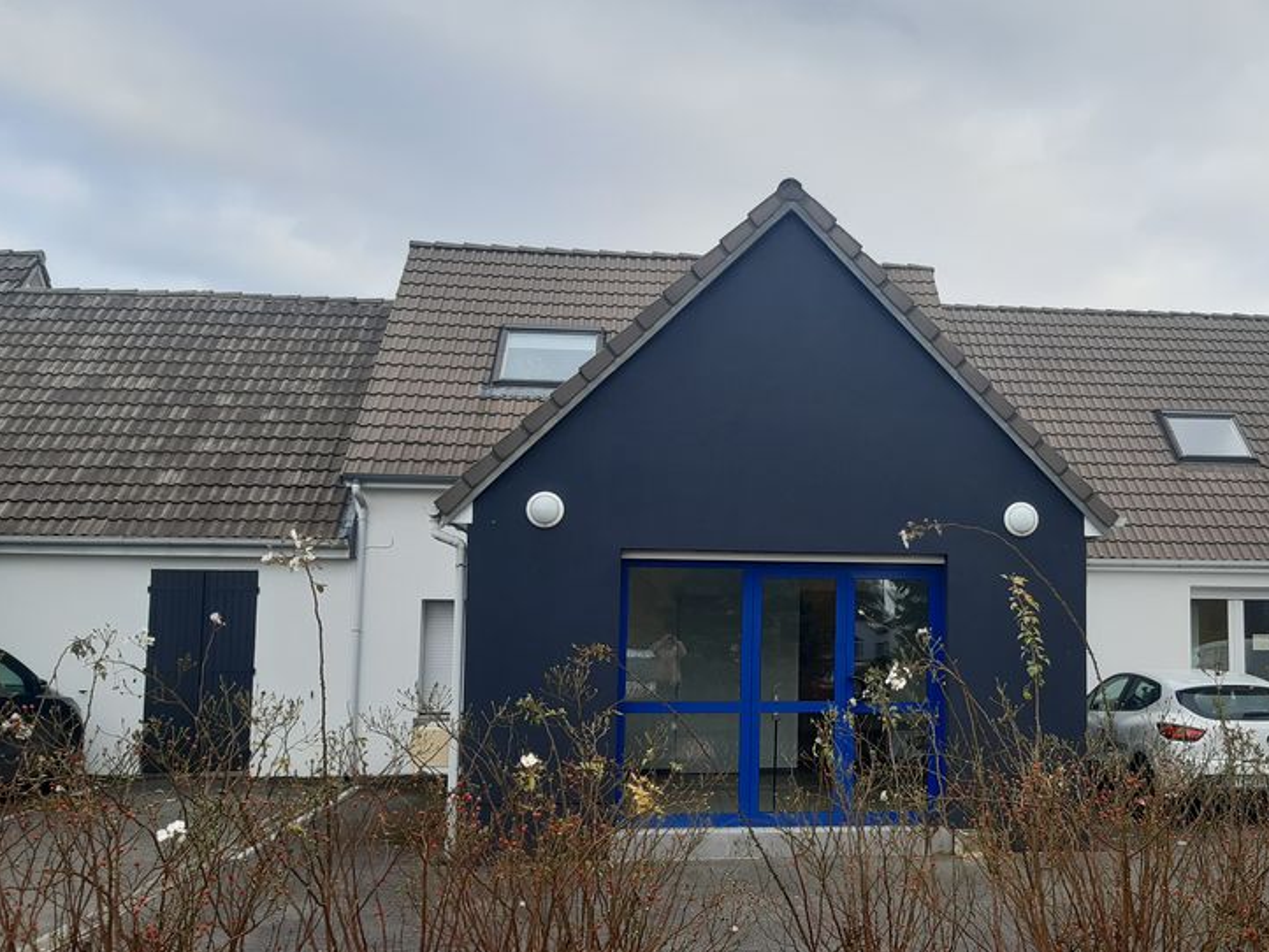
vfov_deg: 39.7
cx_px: 844
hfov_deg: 50.4
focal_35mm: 36
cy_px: 515
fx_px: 1320
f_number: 1.7
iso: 40
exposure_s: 1/147
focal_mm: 3.92
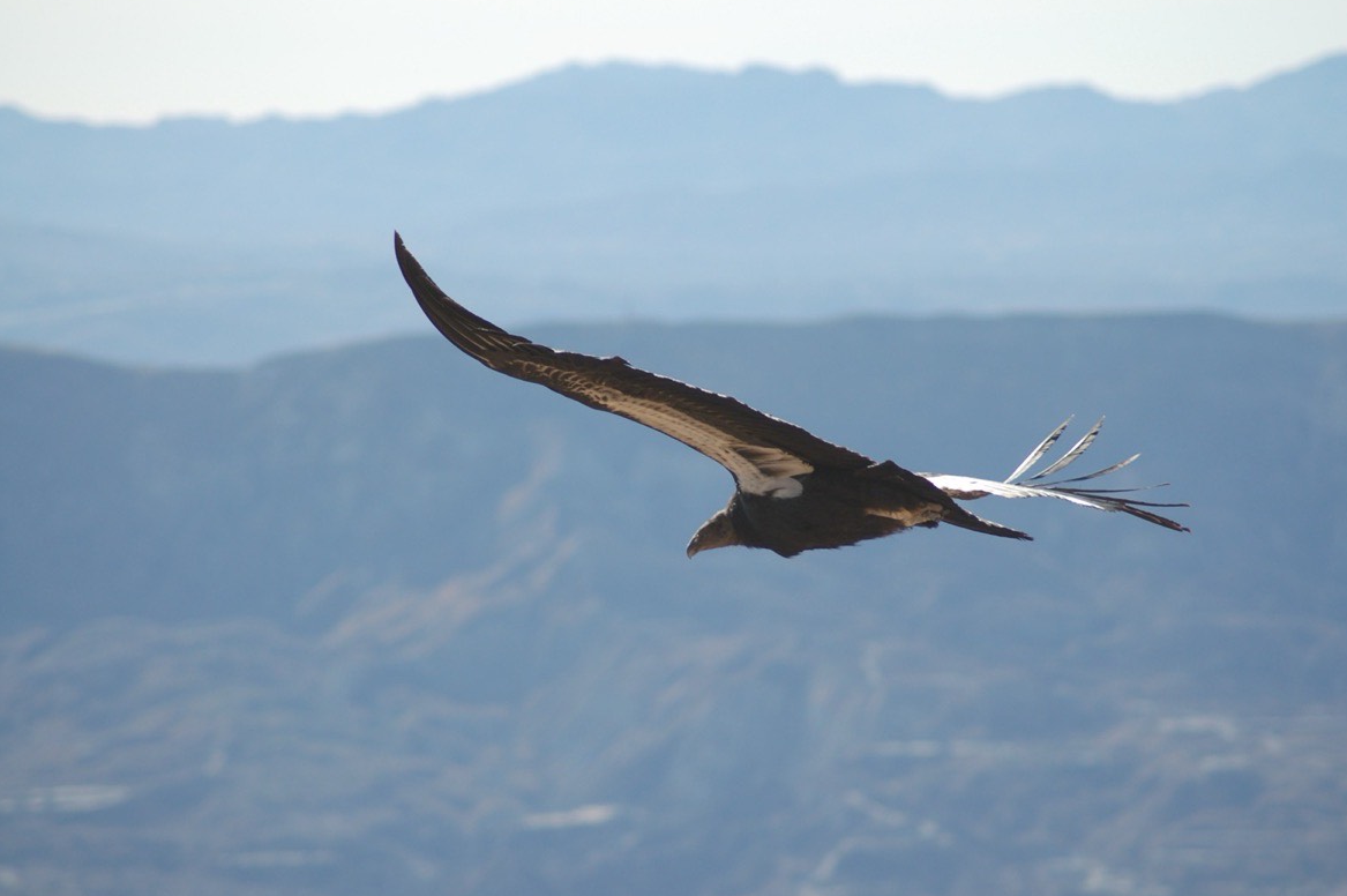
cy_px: 443
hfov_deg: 7.0
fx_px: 10954
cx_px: 690
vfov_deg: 4.7
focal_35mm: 293
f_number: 4.8
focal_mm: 190
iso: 200
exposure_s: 1/1000
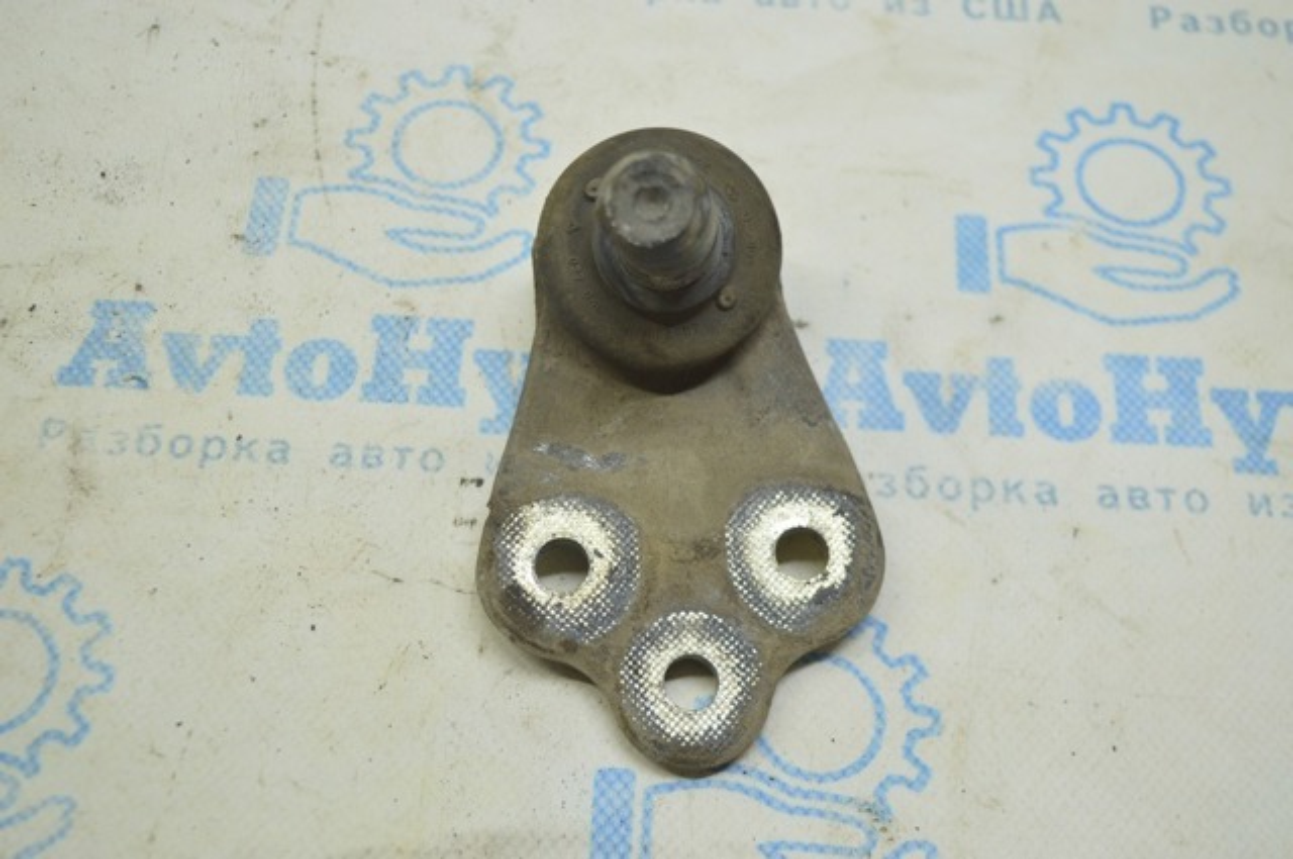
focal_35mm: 45
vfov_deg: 29.8
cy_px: 430
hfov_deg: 43.7
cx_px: 646
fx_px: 1614
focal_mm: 30
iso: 400
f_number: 4.2
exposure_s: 1/40
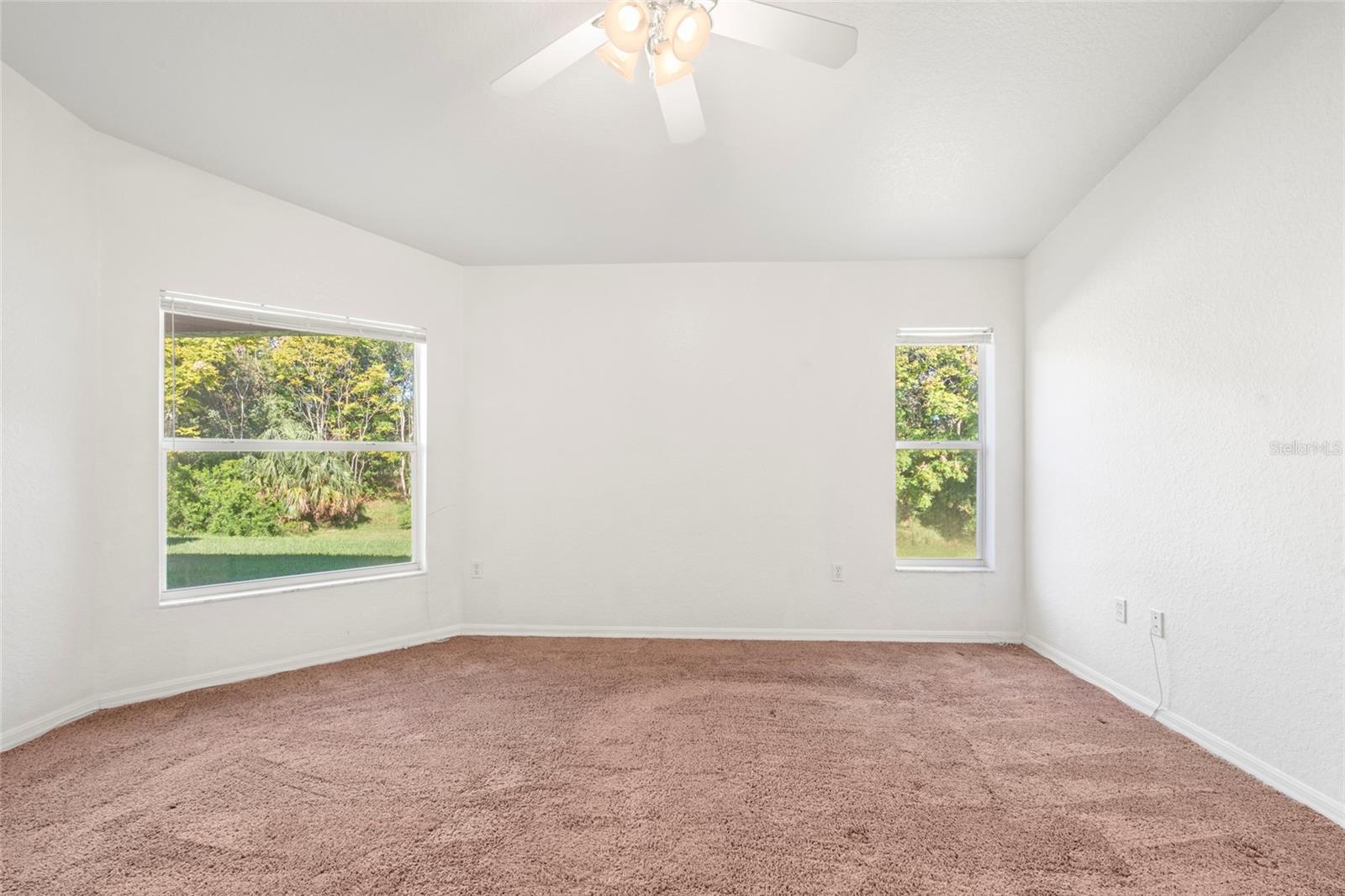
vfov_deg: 73.7
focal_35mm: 16
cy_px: 448
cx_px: 672
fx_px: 598
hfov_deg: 96.7
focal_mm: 16
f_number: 11
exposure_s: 1.3
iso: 100
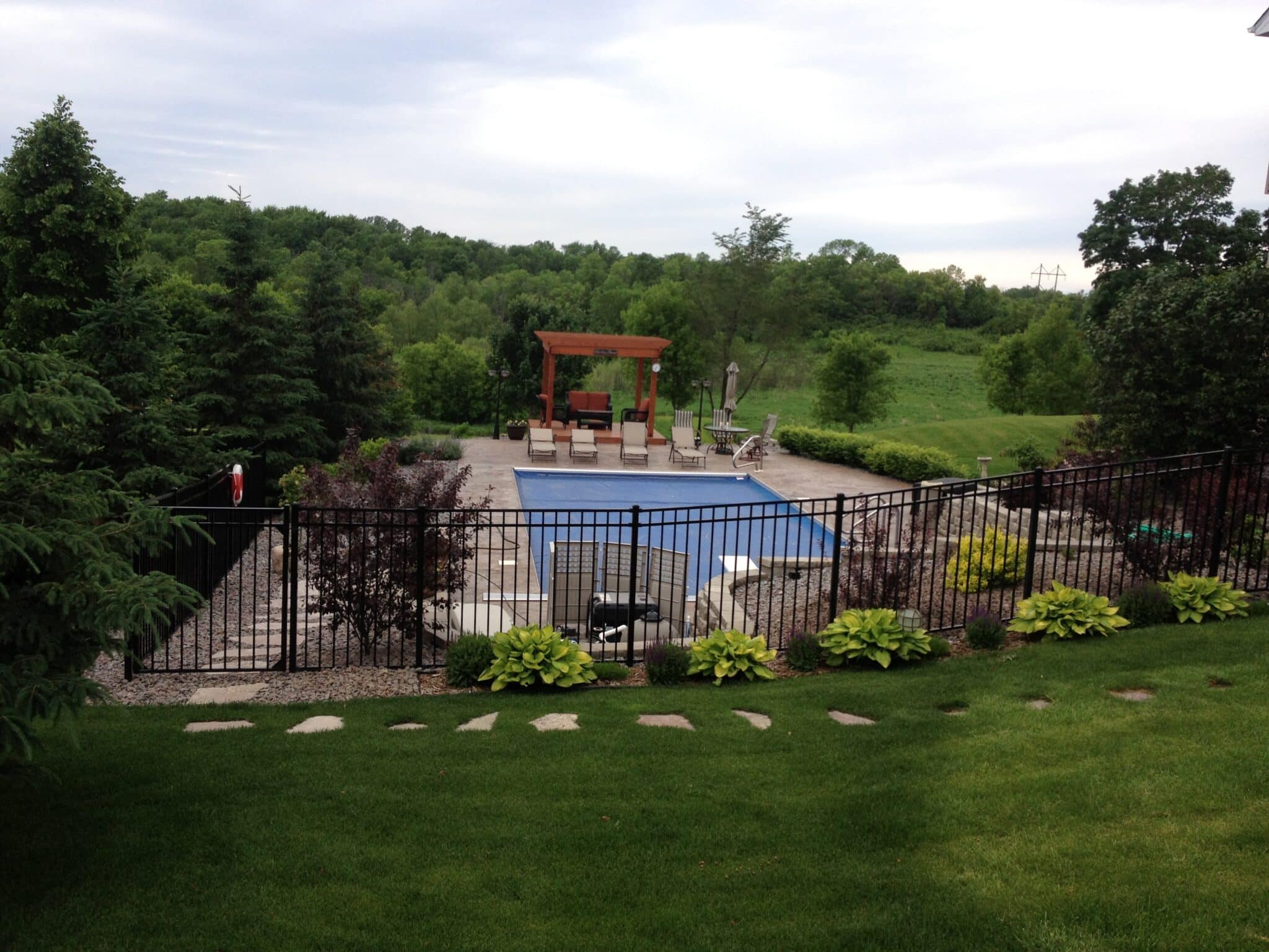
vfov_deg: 40.7
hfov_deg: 52.6
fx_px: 1283
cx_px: 634
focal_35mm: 35
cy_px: 476
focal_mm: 4.28
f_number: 2.4
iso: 64
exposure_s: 1/600
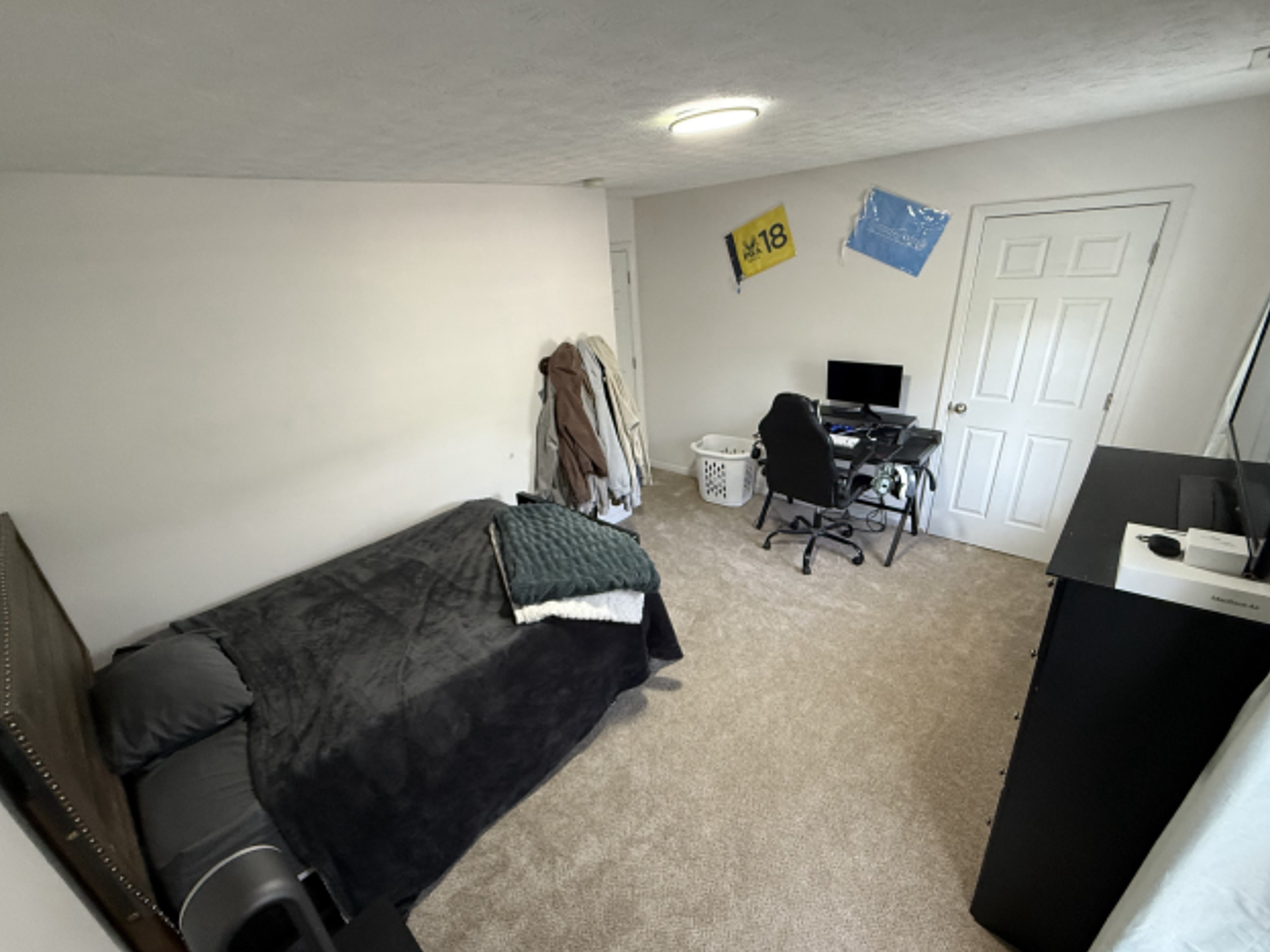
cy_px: 501
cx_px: 621
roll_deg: +4.8
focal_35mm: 15
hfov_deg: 98.2
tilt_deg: -24.5
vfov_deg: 81.7
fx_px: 550
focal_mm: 2.22
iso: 400
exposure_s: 1/60
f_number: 2.2
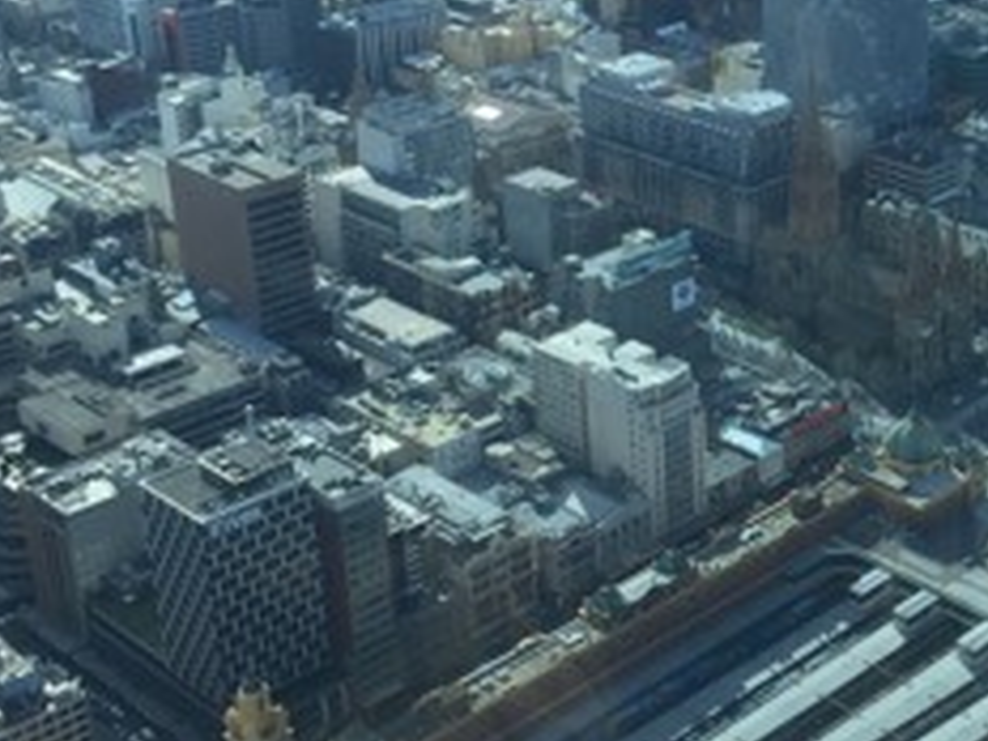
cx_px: 945
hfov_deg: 28.3
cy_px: 213
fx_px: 1855
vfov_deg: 22.4
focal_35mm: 65
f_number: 2.2
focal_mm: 4.15
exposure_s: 1/120
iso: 32
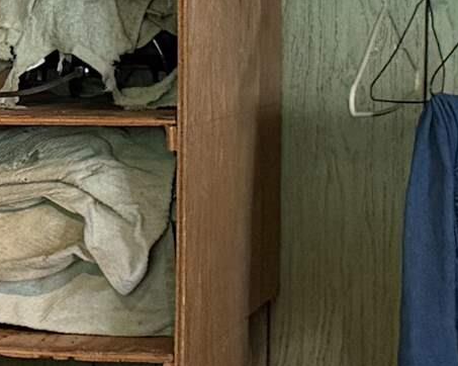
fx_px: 2154
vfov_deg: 9.6
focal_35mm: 159
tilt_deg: -1.4
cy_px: -18
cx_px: -306
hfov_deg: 11.4
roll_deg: -0.6
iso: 640
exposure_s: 1/40
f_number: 1.78
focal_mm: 6.76
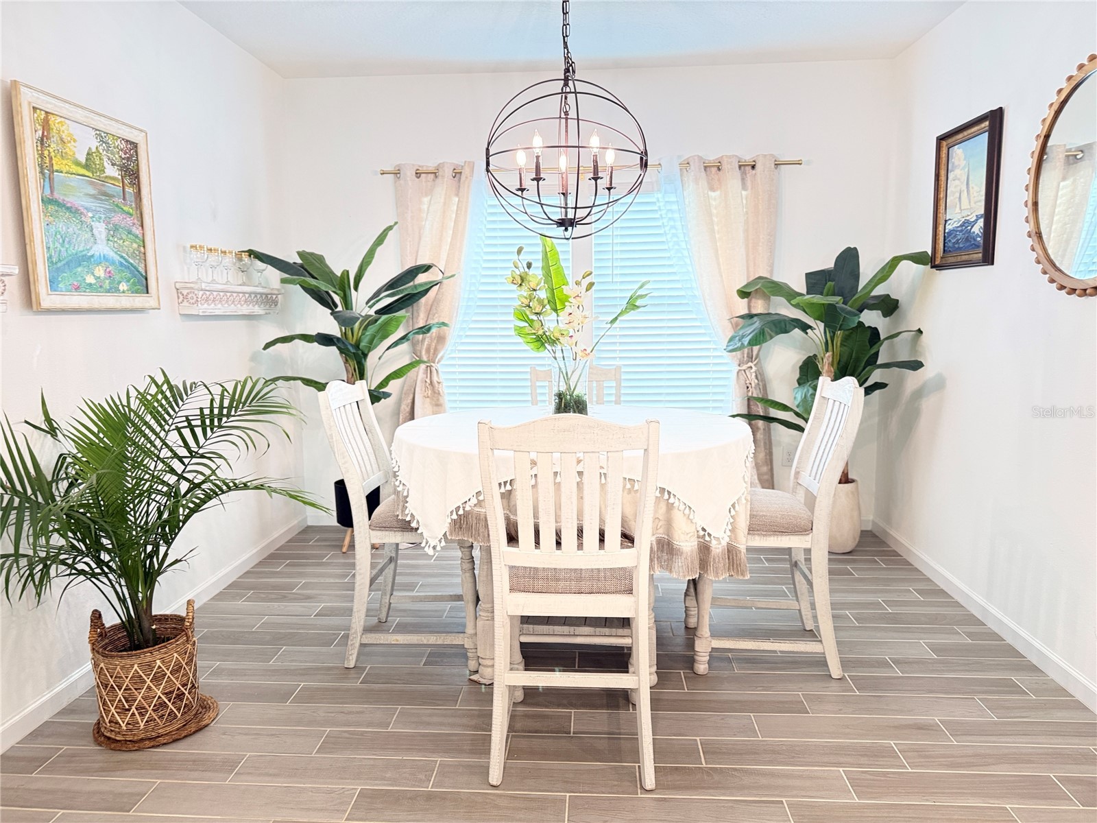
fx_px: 761
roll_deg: +1.2
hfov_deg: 71.6
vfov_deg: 56.8
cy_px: 412
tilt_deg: -6.2
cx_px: 548
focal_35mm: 24
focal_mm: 6.76
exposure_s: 1/60
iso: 320
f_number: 1.78
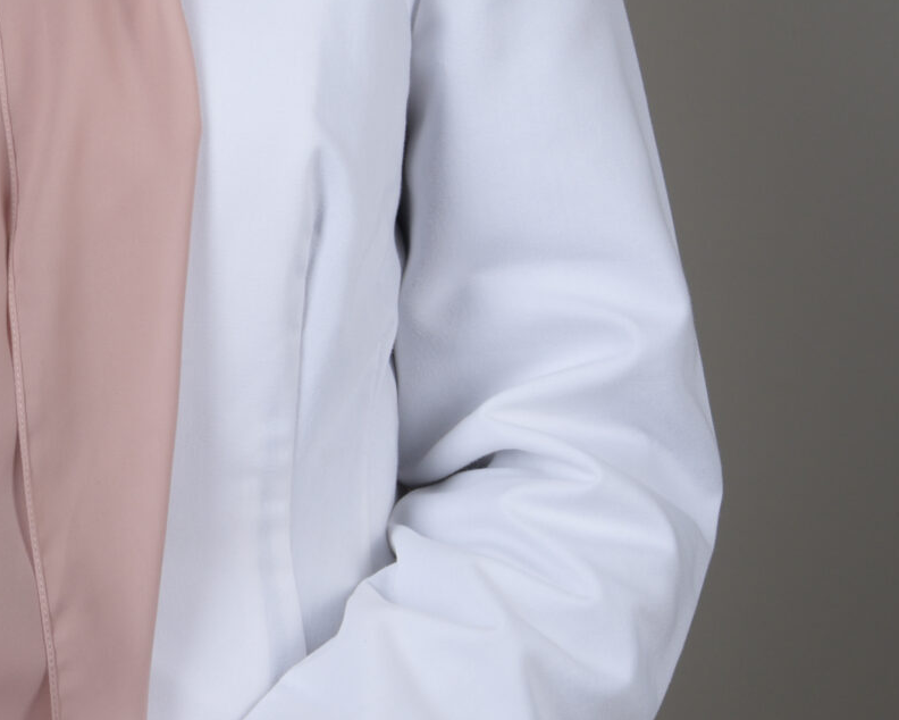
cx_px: 47
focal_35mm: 182
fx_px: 4844
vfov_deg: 8.4
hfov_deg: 10.5
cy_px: -106
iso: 200
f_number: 10
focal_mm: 60
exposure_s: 1/160
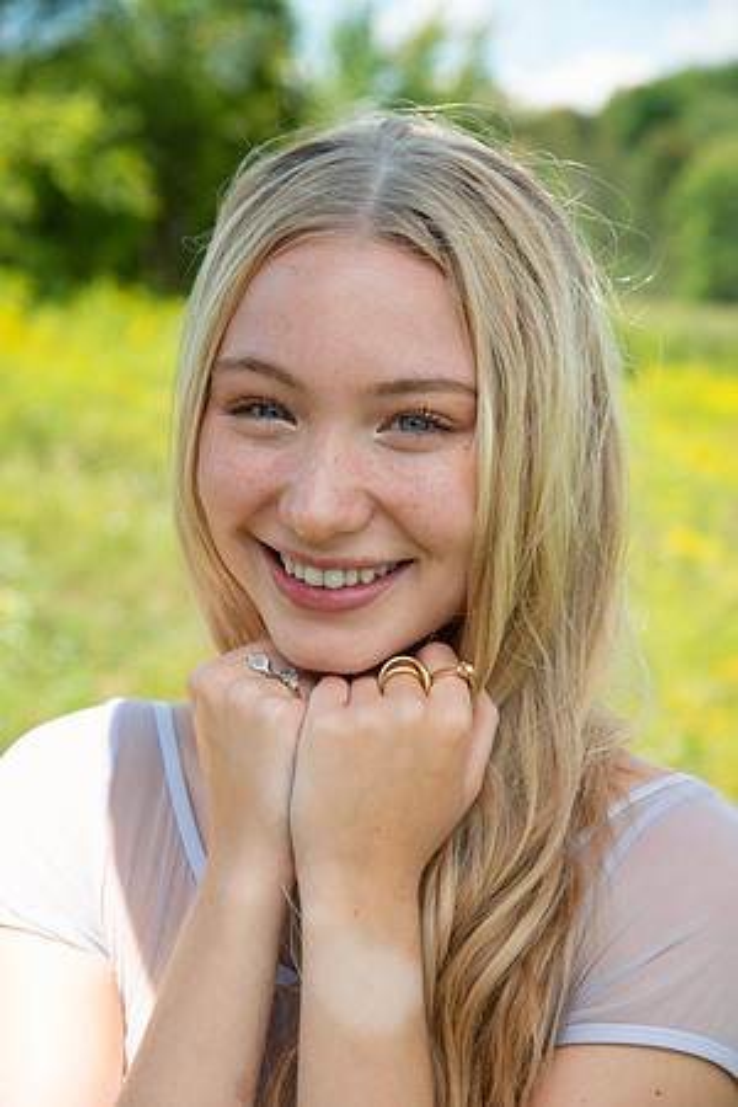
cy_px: 554
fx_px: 2921
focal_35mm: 95
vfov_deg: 21.5
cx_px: 369
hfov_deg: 14.4
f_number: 8
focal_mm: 95
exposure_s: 1/640
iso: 320
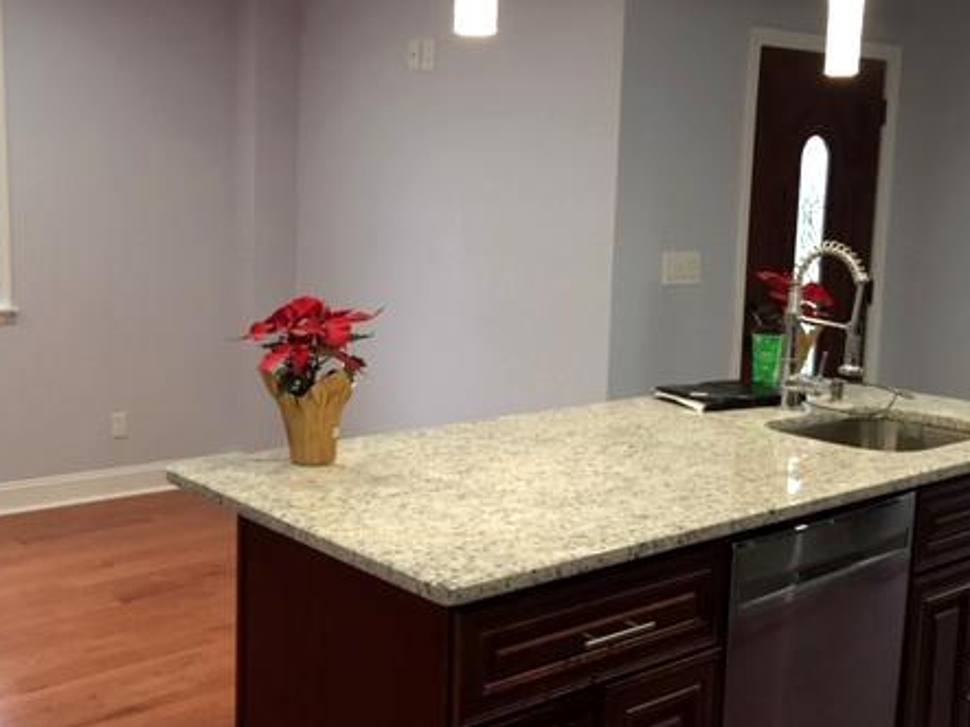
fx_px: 1176
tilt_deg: -7.4
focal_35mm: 42
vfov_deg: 34.3
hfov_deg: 44.7
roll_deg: -2.0
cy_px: 351
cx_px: 430
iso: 80
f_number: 2.2
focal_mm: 4.15
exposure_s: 1/30
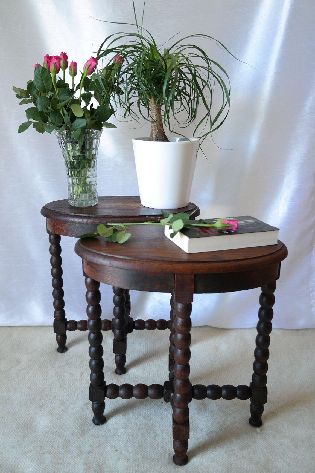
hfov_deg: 40.0
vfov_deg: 57.2
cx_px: 158
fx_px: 433
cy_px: 236
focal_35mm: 33
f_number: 5.6
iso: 400
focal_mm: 22
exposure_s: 1/30
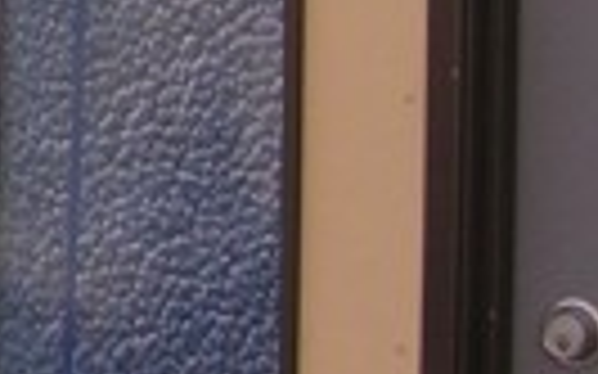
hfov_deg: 10.2
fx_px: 3030
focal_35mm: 186
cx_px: -710
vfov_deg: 7.0
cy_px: -101
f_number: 2.8
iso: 100
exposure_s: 1/275
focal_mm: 5.8
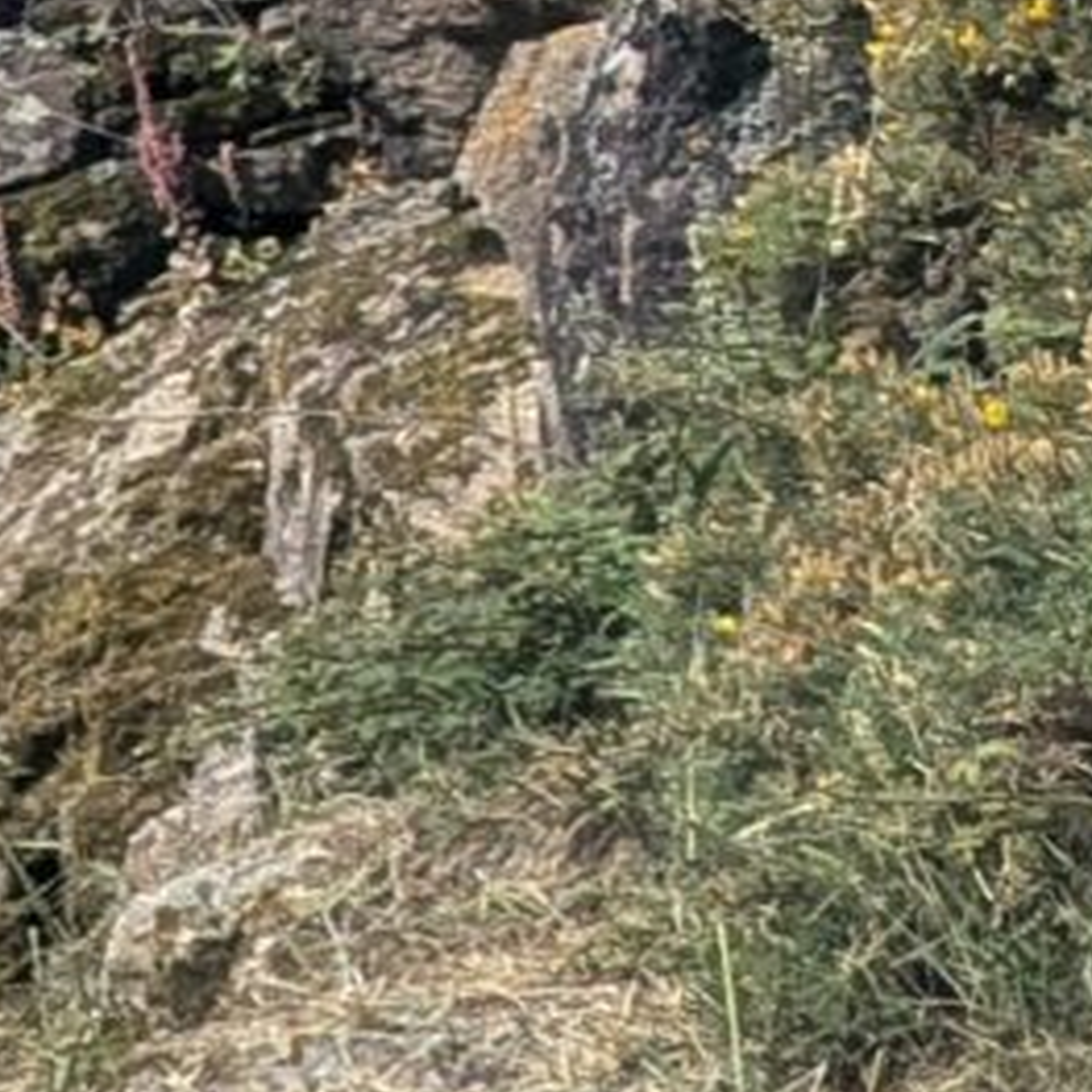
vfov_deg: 8.4
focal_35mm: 207
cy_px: 58
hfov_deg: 6.6
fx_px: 7388
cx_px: -3434
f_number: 1.85
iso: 50
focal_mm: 6.81
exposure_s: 1/3058
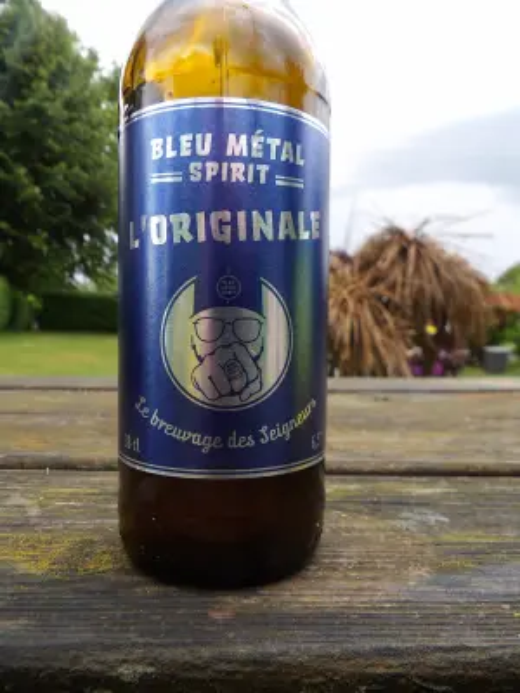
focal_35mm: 24
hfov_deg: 56.8
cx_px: 260
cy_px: 346
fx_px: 481
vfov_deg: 71.6
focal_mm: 4.3
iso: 100
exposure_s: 1/71
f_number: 3.2
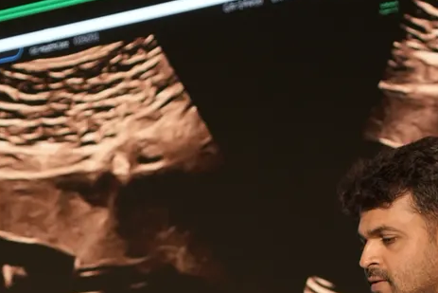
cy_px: 609
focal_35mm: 170
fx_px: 2069
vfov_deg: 7.7
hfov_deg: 12.0
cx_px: 394
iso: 1000
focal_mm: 41
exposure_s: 1/160
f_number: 4
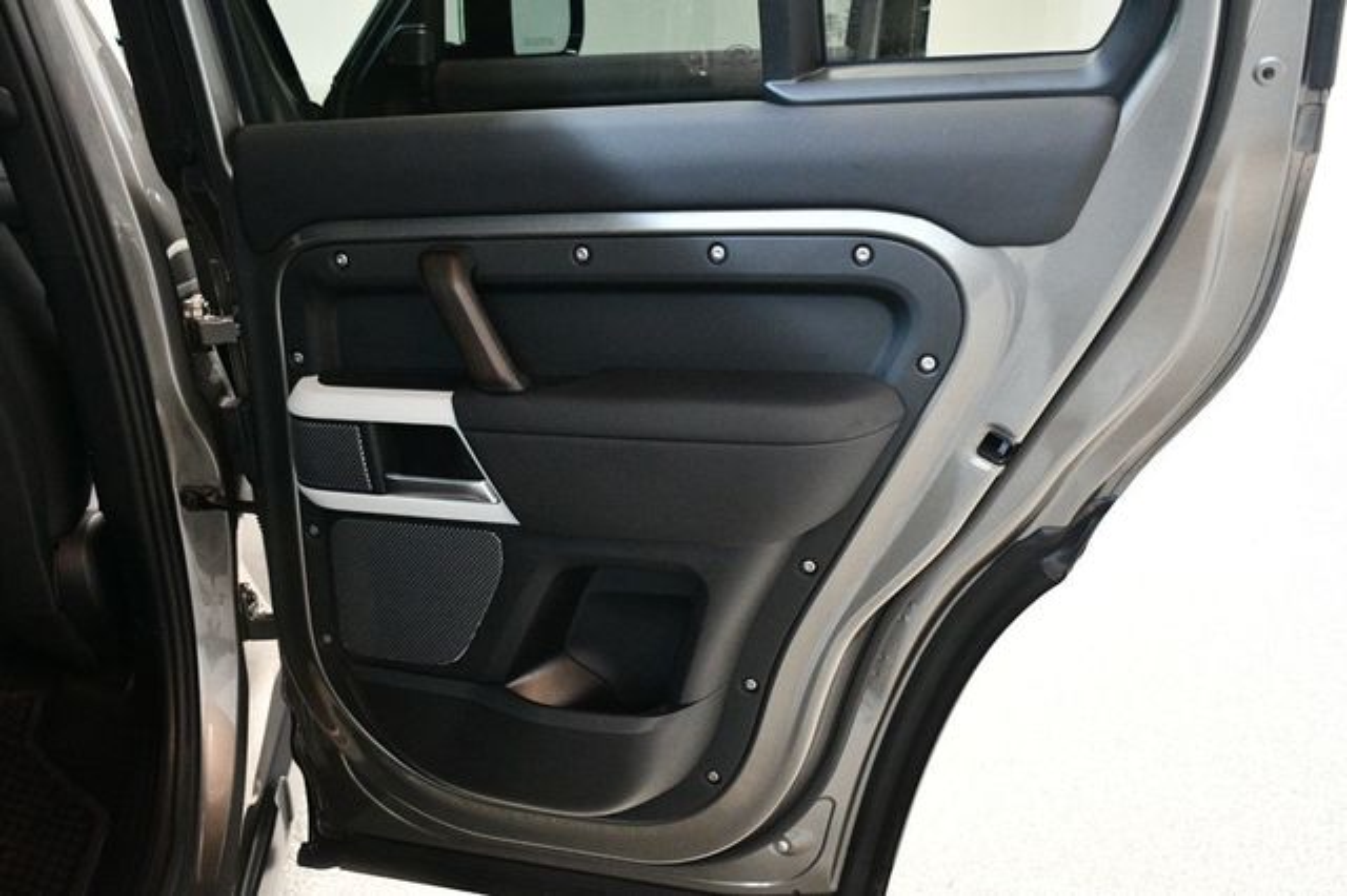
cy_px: 448
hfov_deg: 55.8
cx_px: 674
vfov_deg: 38.8
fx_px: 1271
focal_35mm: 34
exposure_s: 1/60
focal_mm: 23
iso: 5600
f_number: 3.8
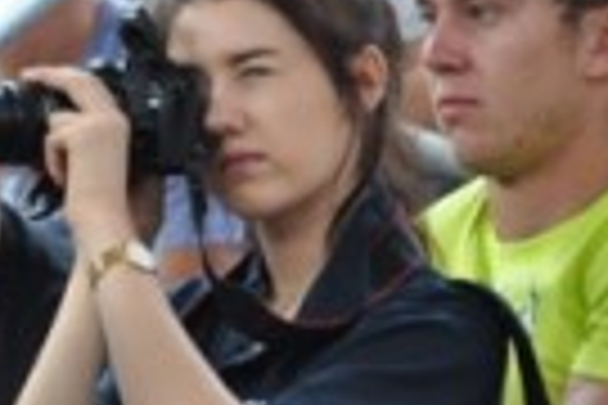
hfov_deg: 2.2
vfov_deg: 1.5
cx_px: 243
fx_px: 15604
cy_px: 565
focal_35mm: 924
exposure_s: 1/125
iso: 1250
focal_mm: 160
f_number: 5.3
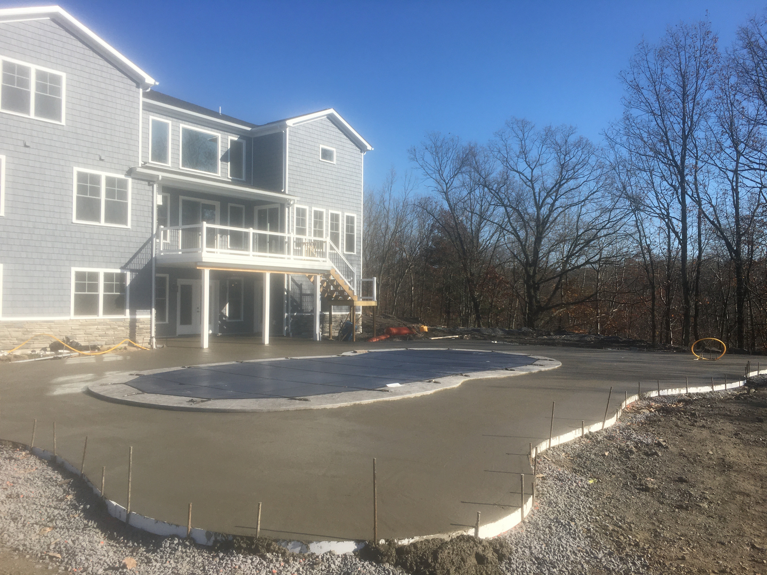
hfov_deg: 61.7
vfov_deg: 48.2
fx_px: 643
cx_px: 384
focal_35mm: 29
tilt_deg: +1.9
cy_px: 288
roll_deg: -1.1
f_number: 2.2
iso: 25
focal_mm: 4.15
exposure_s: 1/1451
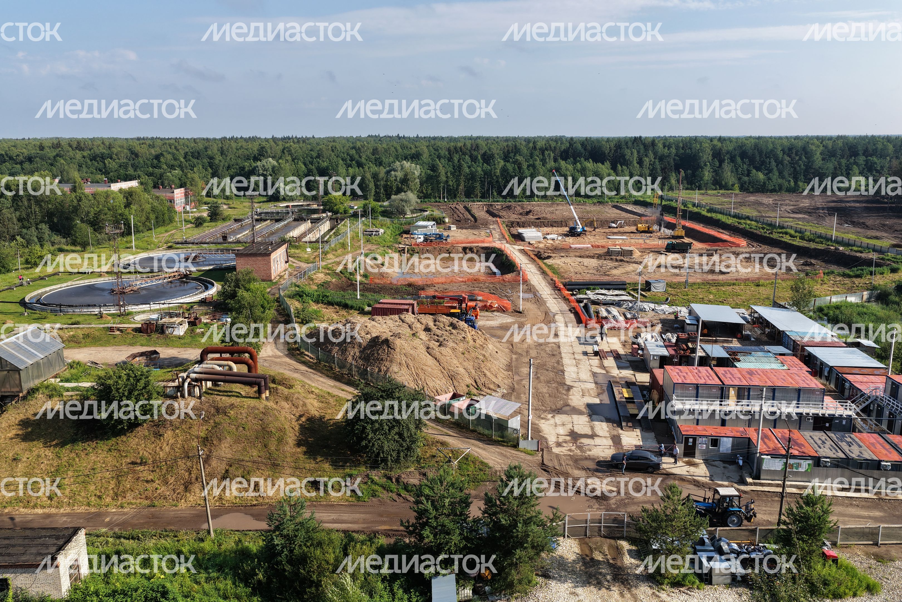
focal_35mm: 28
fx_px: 702
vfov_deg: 46.4
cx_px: 451
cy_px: 301
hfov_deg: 65.5
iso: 120
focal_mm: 14.45
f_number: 2.8
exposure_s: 1/125
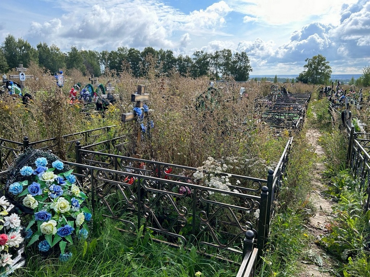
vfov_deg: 53.1
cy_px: 138
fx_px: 278
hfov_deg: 67.3
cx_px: 185
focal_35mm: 26
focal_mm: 5.7
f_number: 1.5
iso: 50
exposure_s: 1/1395
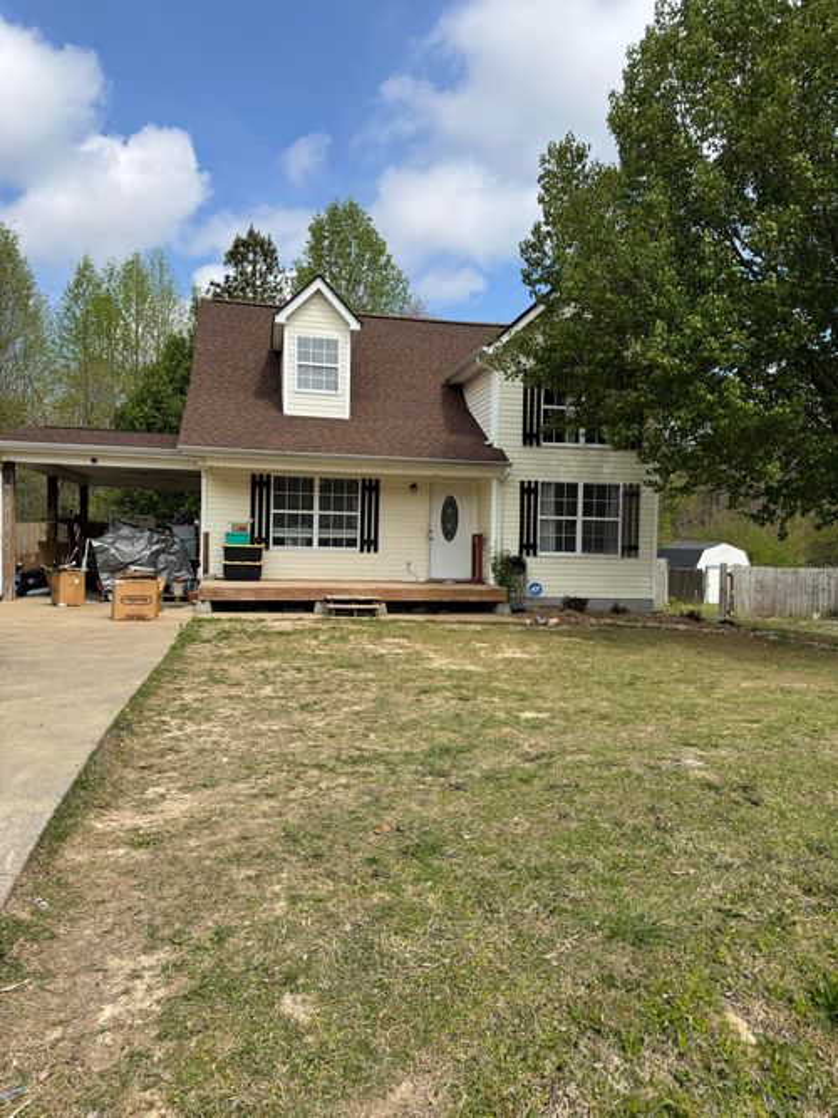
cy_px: 559
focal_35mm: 24
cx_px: 419
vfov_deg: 71.6
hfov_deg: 56.8
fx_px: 775
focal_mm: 6.76
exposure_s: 1/4405
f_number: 1.78
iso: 80
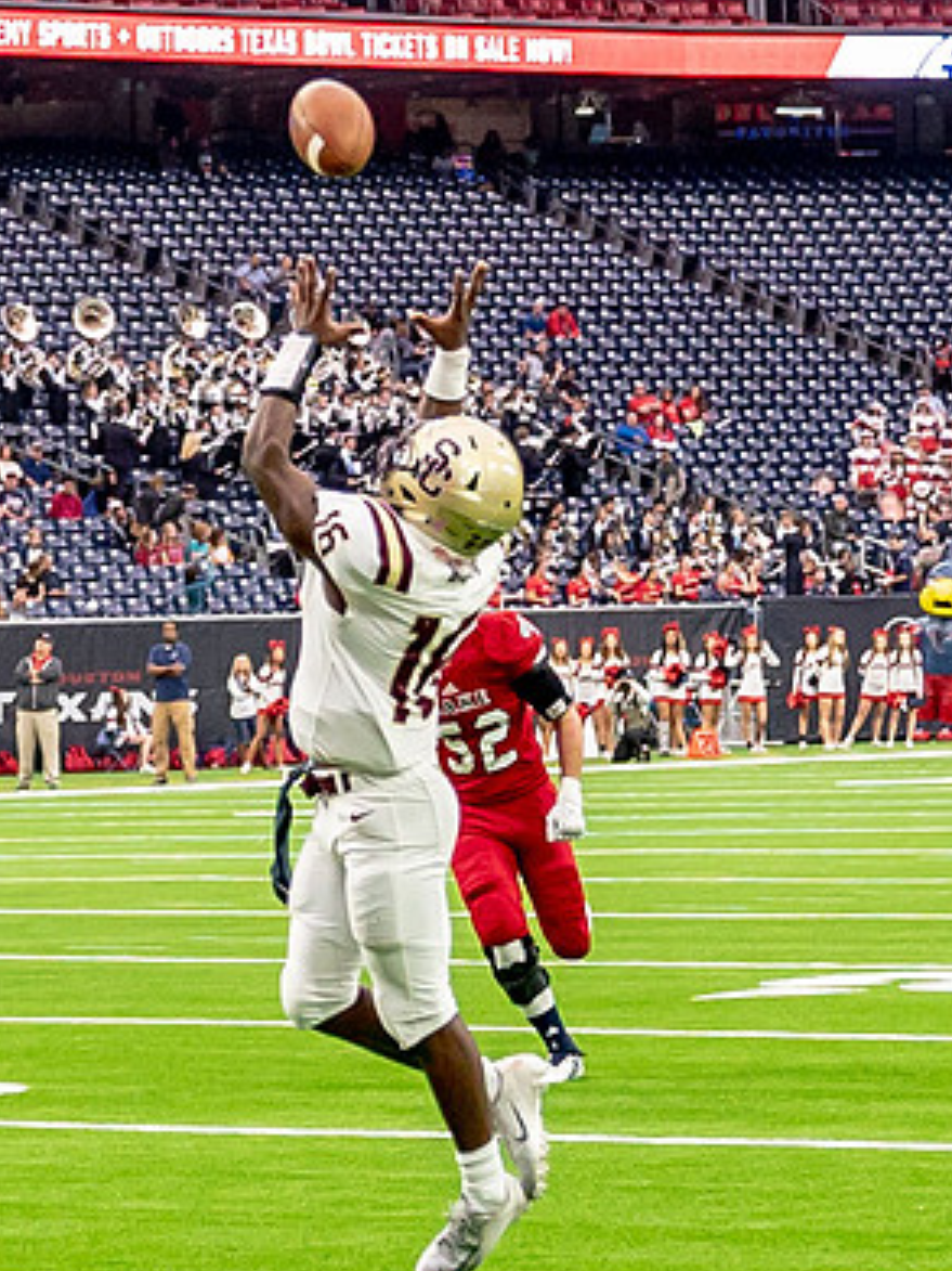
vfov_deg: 9.8
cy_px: 627
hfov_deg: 7.3
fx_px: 7411
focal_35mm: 202
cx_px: 97
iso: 2500
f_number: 2.8
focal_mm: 48
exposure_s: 1/2000
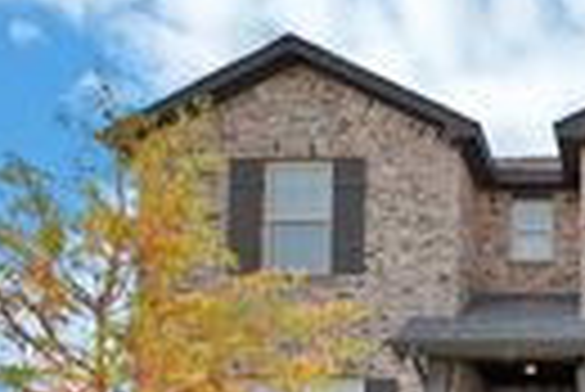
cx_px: 572
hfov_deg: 38.4
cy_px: 406
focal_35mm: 46
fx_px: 748
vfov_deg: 27.4
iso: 640
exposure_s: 1/160
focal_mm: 12
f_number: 9
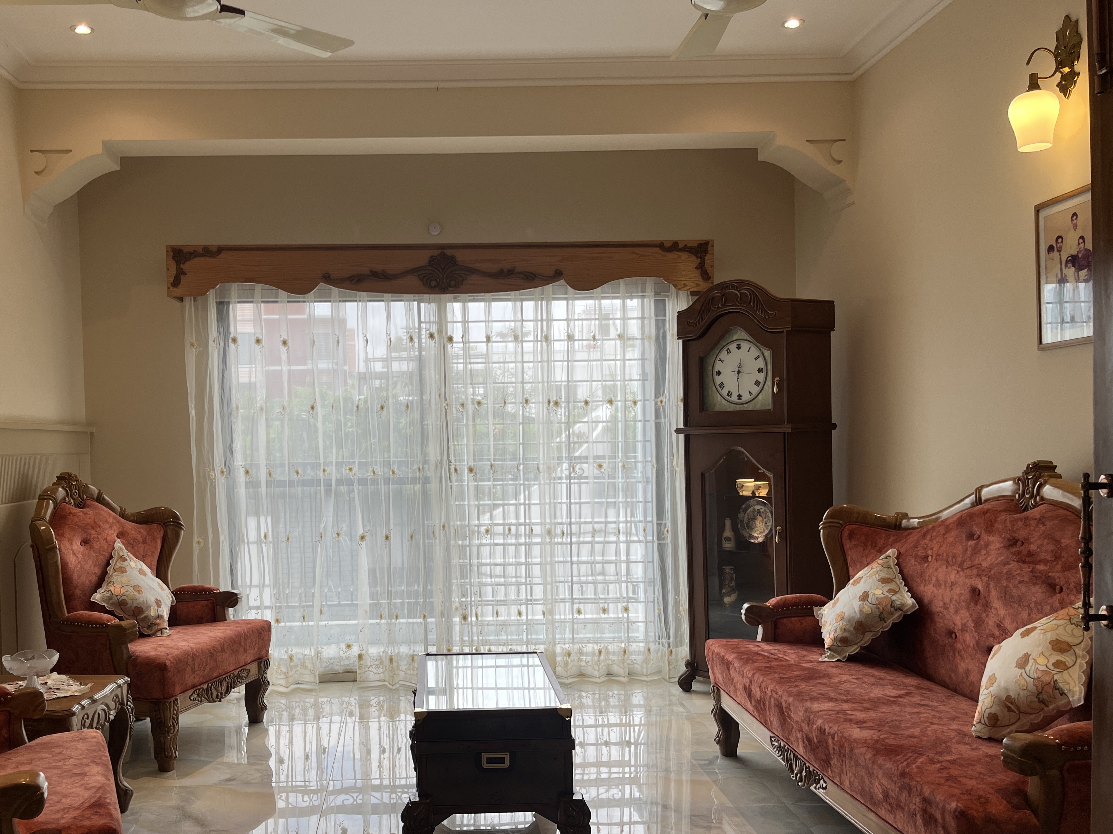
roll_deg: +1.6
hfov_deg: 56.5
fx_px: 1029
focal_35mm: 32
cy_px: 469
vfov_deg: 44.1
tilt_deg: -2.5
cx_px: 458
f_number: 1.6
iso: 32
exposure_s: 1/113
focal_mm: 5.1
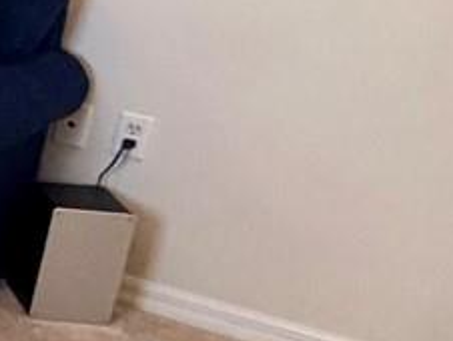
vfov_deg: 15.0
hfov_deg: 11.3
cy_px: 134
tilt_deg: -18.9
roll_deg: +3.0
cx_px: -914
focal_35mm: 99
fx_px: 1297
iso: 320
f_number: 2.2
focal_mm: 2.22
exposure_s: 1/120
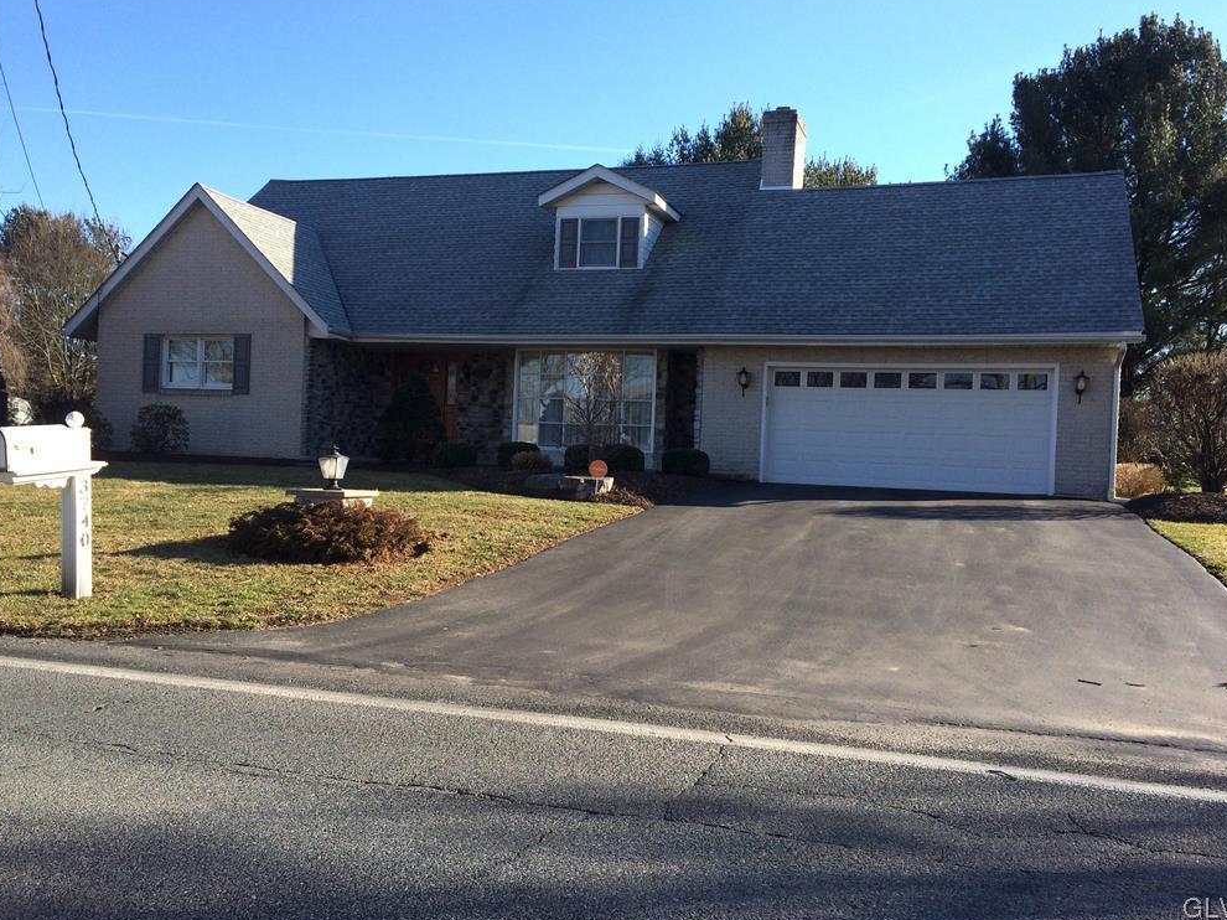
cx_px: 627
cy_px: 460
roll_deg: +0.5
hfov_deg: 60.0
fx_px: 1063
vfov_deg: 46.8
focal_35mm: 30
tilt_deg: -3.3
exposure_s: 1/1244
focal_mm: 4.15
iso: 32
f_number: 2.2
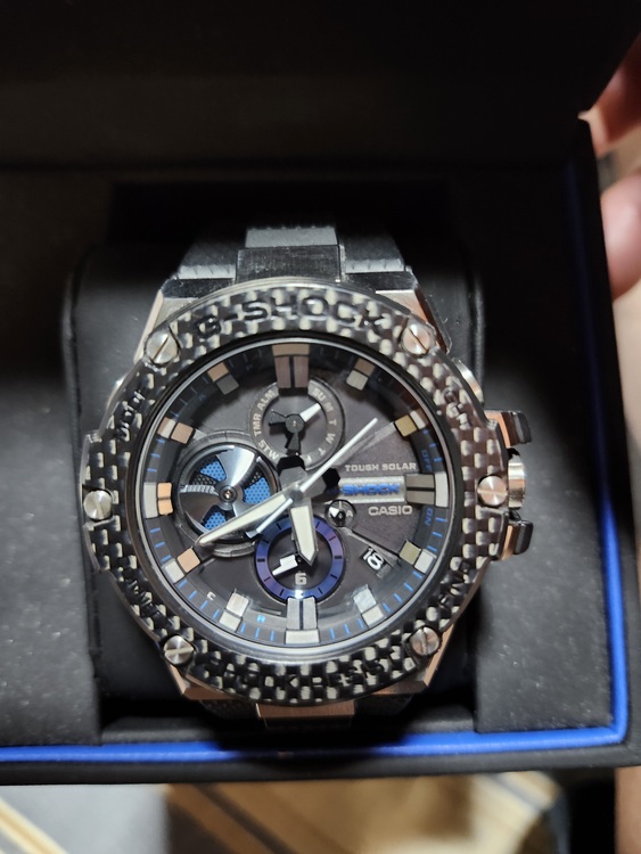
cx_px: 320
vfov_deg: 73.9
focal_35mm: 23
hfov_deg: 58.9
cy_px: 427
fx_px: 568
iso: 800
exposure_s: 1/25
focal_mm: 5.54
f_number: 1.8
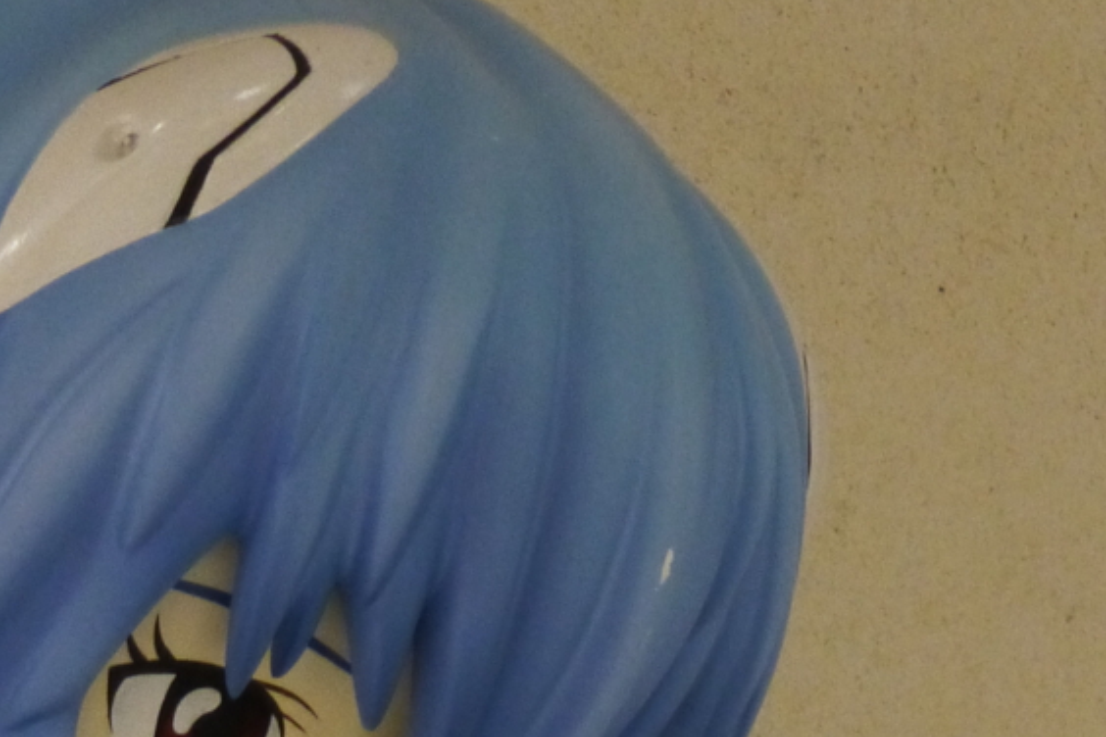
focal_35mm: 233
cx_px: 0
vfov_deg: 5.8
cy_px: 1368
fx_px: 7158
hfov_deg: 8.8
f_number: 5.1
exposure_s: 1/25
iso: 400
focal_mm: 14.2
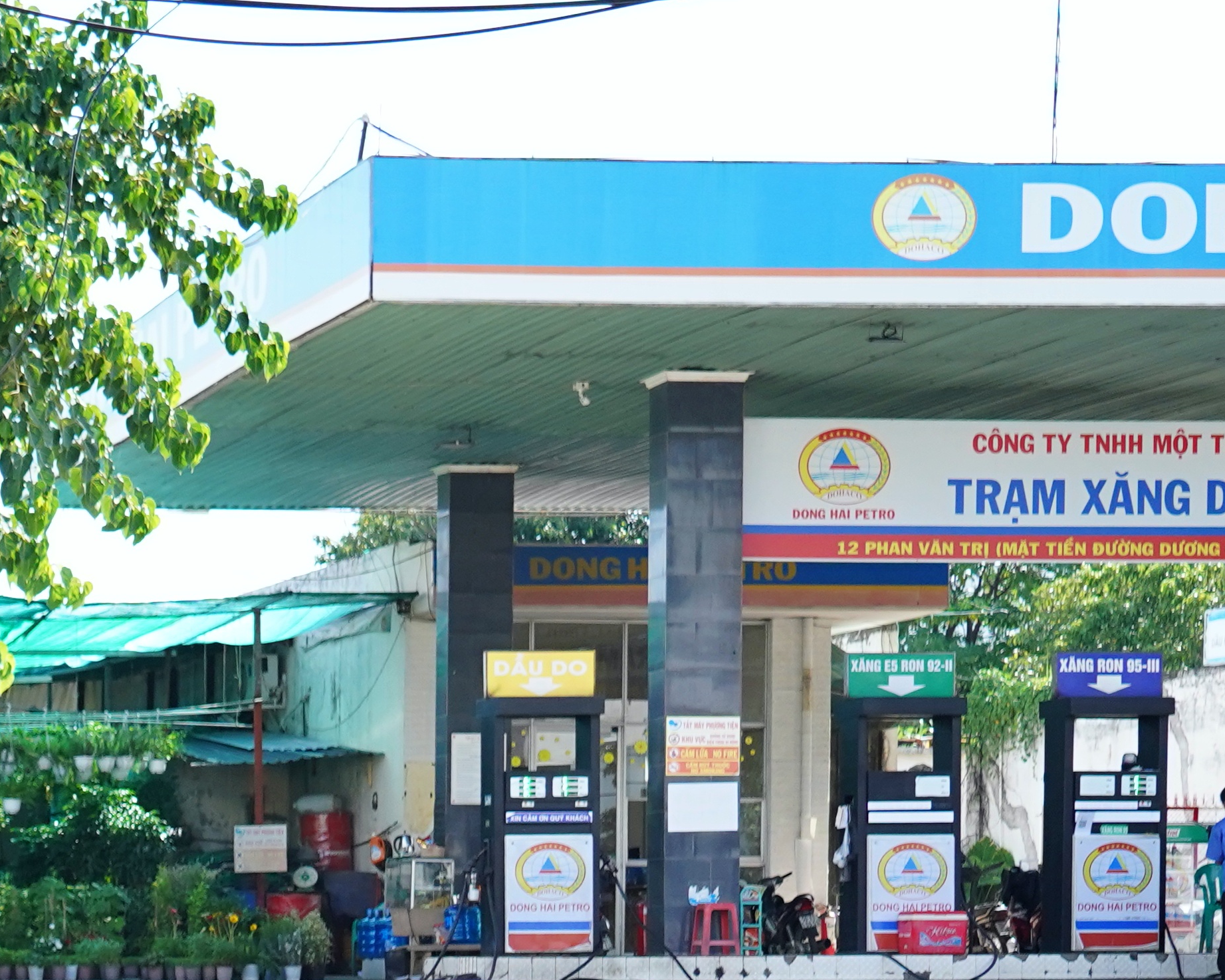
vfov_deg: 13.7
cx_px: -411
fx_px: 3988
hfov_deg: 16.4
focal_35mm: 110
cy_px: 1104
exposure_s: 1/2500
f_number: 4
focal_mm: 36
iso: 1250
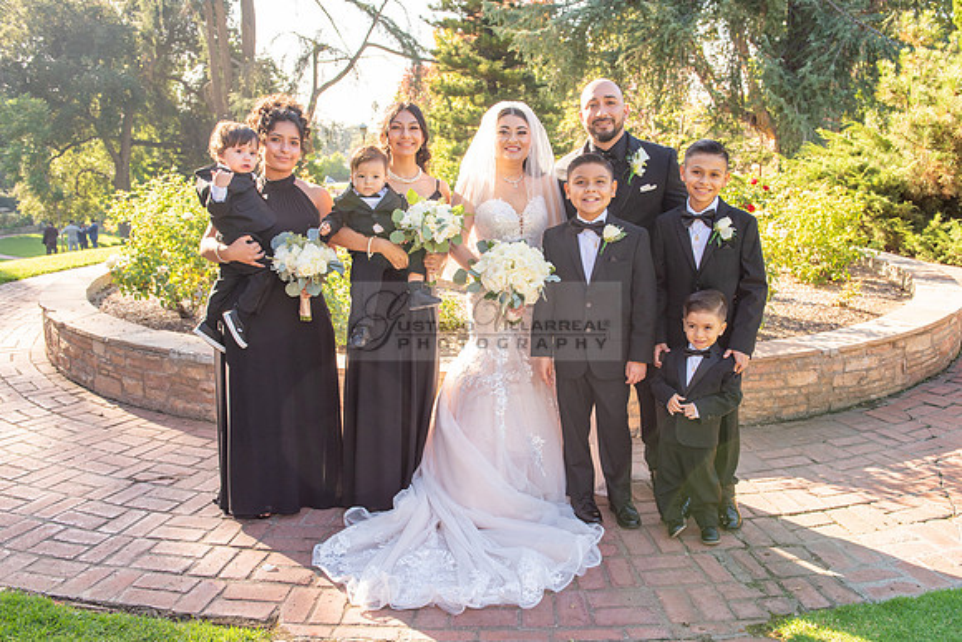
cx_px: 511
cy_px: 322
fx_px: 875
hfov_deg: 57.6
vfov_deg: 40.3
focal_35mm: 33
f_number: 5.6
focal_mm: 29
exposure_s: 1/250
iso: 200
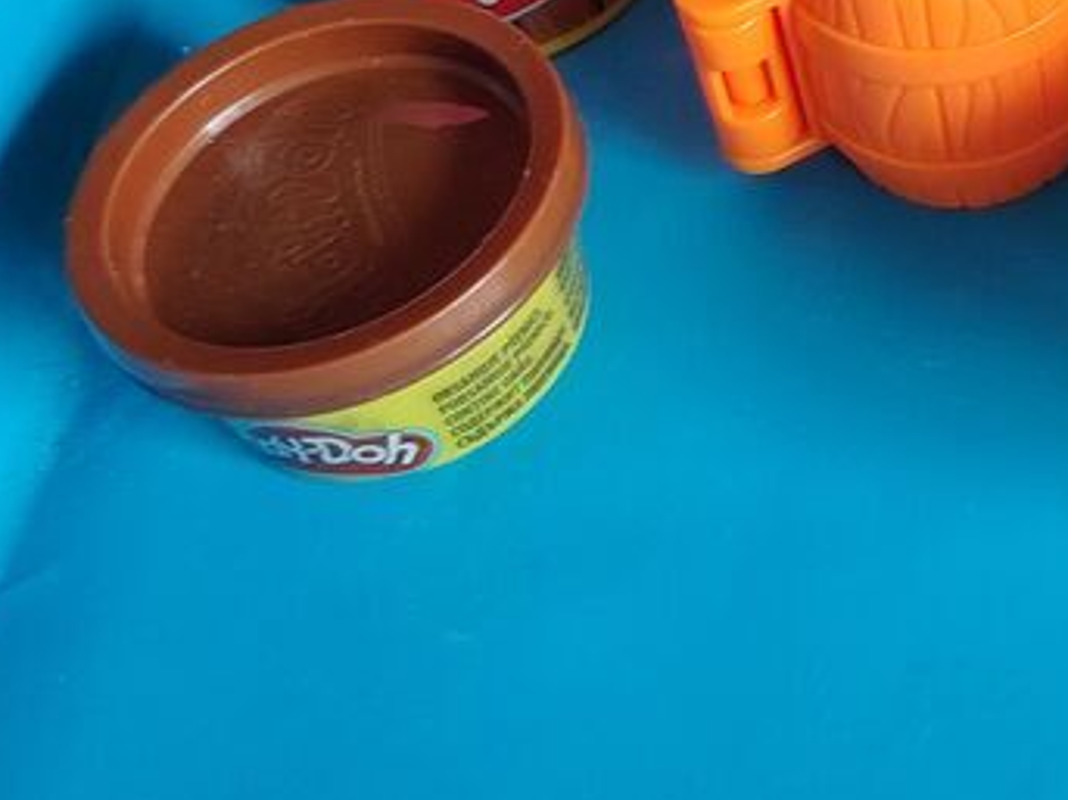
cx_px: 1367
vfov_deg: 20.0
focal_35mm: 70
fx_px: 2159
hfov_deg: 24.5
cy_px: -106
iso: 597
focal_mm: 5.25
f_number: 1.75
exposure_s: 1/30
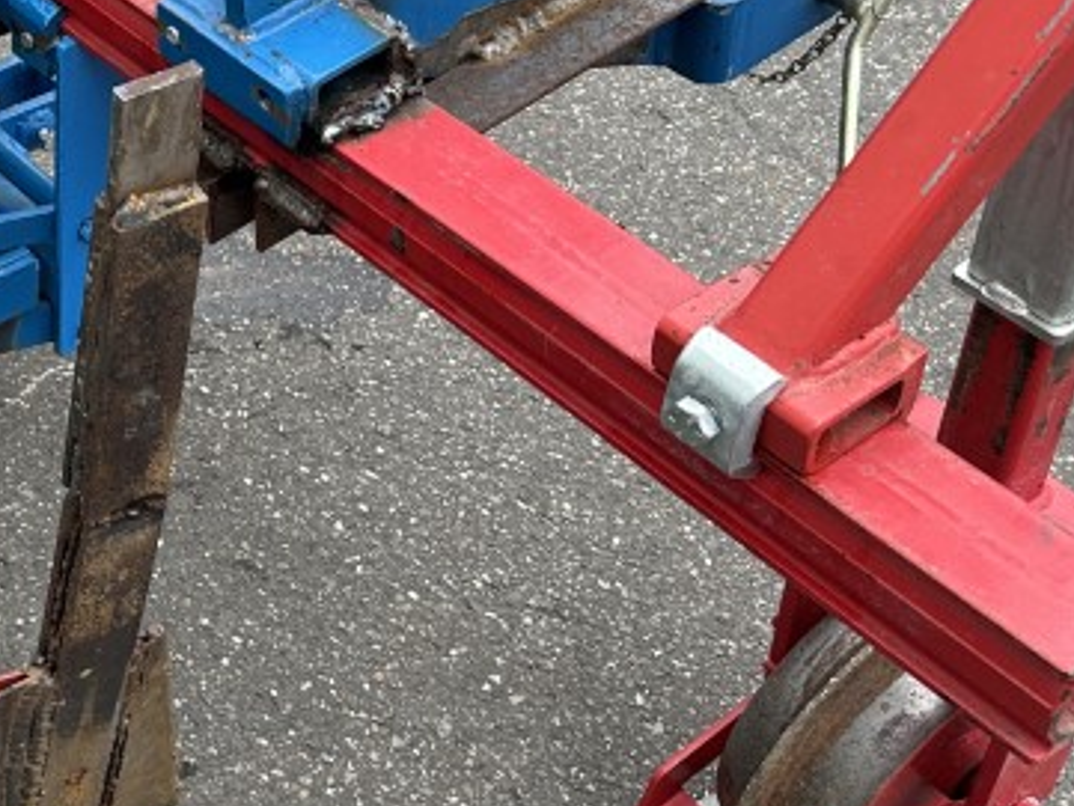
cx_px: -327
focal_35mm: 68
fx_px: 2110
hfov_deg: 24.8
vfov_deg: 21.6
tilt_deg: -36.1
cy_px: 274
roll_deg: +1.4
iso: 64
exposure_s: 1/136
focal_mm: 6.86
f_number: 1.78
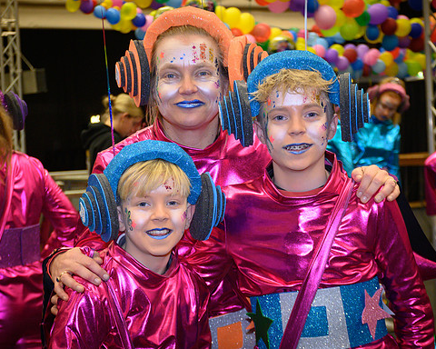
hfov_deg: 18.8
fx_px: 1316
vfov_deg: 15.1
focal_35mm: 102
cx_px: 218
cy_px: 174
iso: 1600
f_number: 6.3
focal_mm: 60
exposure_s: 1/60
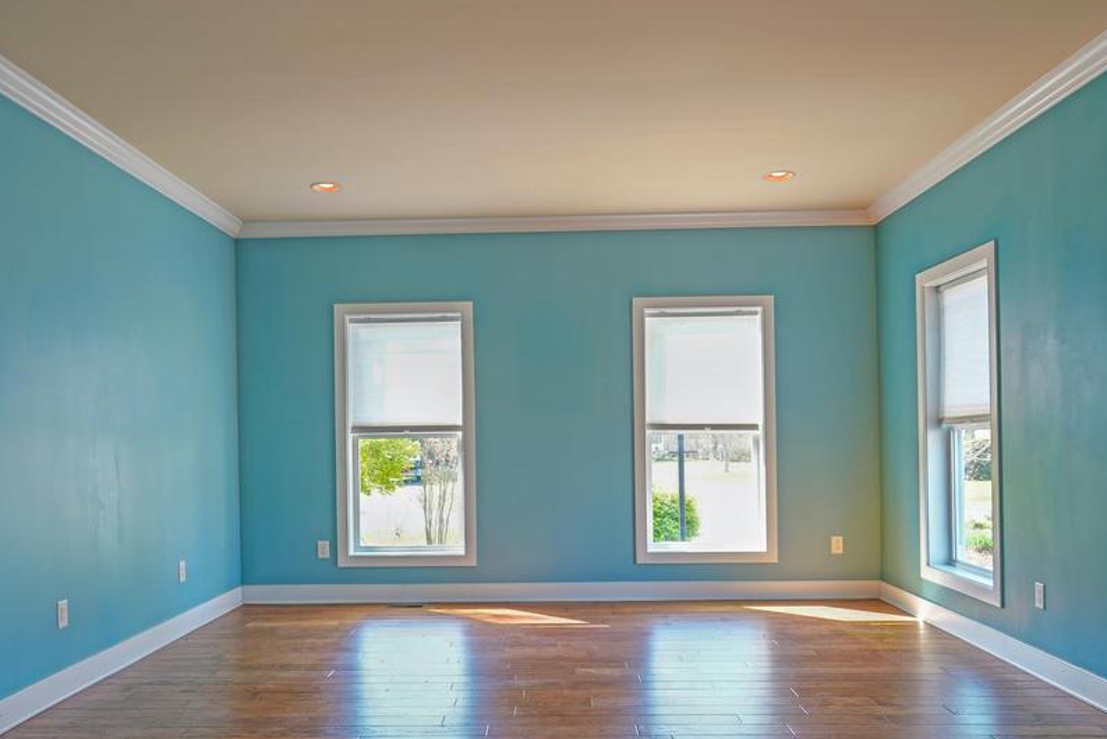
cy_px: 439
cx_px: 534
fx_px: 892
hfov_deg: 63.6
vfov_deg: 44.8
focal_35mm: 29
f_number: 4.5
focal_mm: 16
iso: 100
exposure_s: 1/40
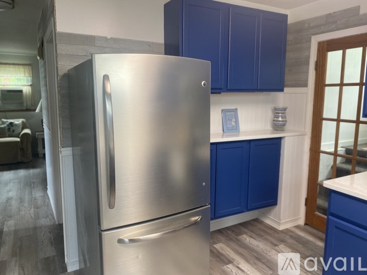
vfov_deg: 53.0
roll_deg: -0.5
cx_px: 184
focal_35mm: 26
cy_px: 138
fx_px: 276
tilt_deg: -9.1
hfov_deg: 67.3
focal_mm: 4.25
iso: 80
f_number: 1.8
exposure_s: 1/60
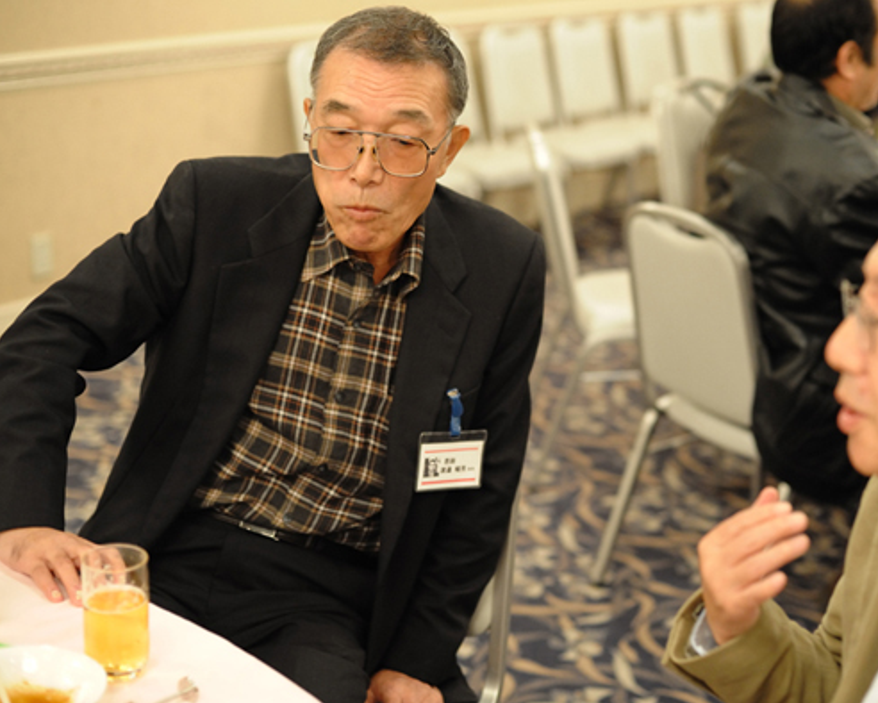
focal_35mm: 61
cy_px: 352
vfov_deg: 25.0
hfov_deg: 30.8
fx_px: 1586
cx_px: 544
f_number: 2.8
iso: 2500
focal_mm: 50
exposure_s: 1/100
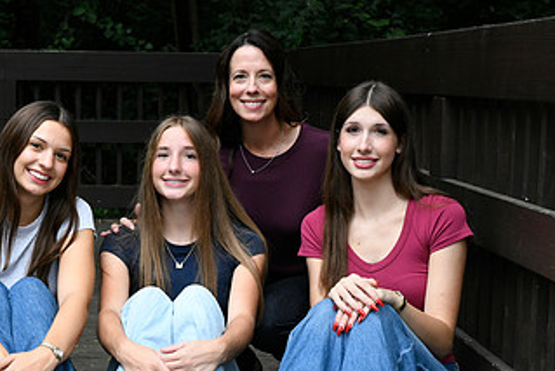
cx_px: 212
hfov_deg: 22.3
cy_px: 280
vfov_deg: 15.0
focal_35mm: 91
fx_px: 1403
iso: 1600
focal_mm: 50
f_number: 6.3
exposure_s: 1/160
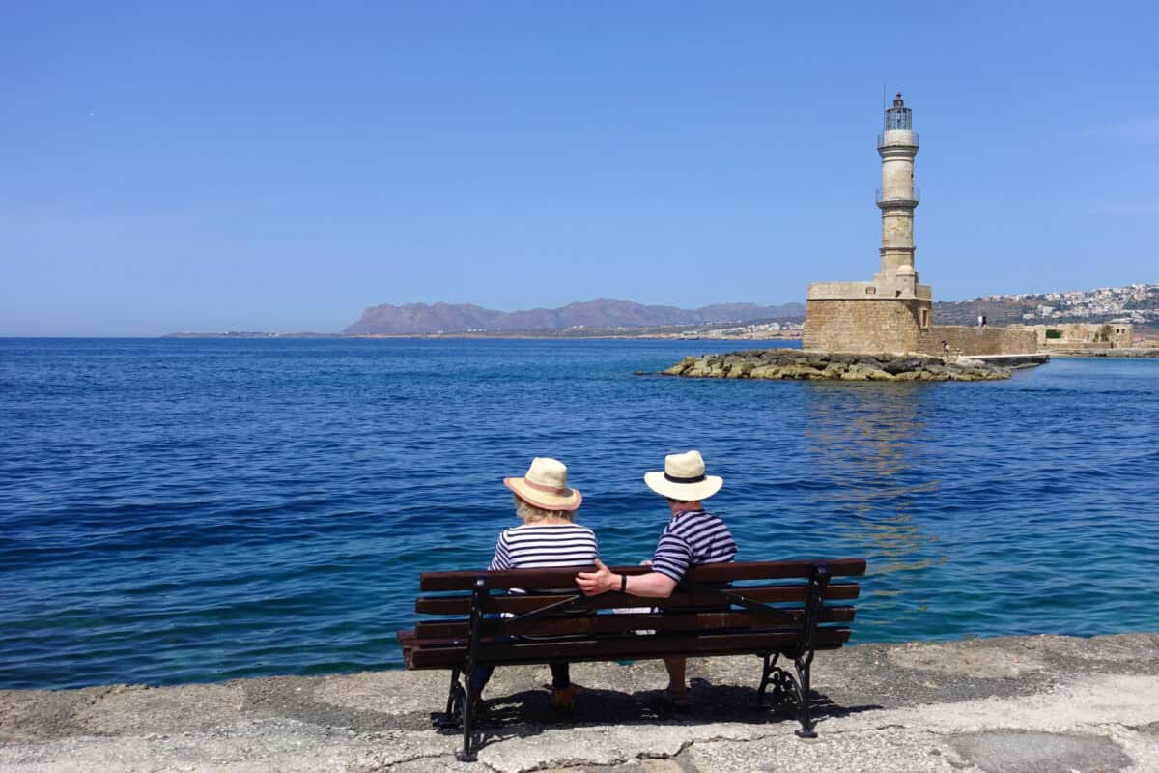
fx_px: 1320
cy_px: 386
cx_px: 580
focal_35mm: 41
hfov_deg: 47.4
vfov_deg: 32.6
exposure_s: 1/125
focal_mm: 14.9
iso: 80
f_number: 4
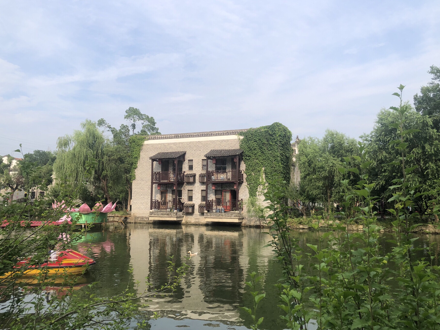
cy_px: 177
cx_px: 215
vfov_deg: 45.4
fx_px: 394
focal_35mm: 31
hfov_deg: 58.3
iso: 20
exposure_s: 1/1412
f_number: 1.8
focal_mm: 3.99
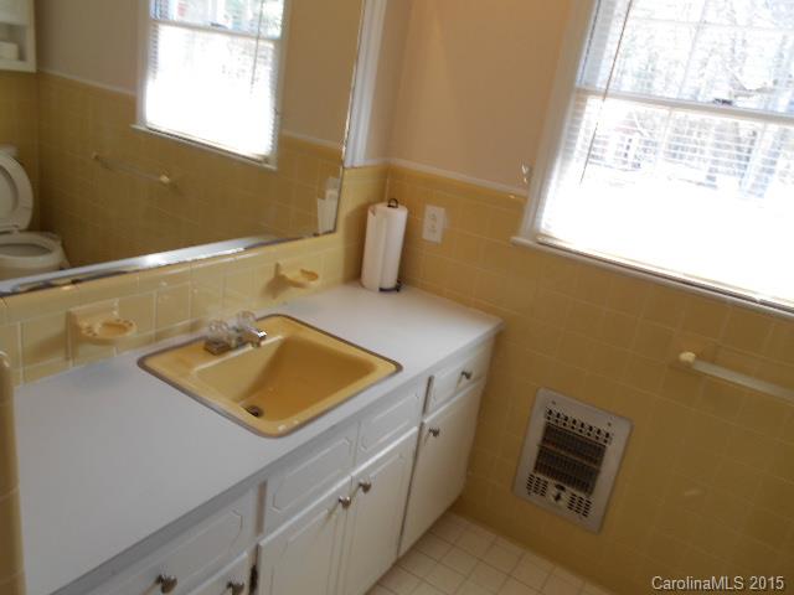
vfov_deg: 53.1
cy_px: 298
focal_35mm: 26
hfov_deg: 67.3
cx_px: 397
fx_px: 596
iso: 100
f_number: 3.2
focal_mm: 4.6
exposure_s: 1/30
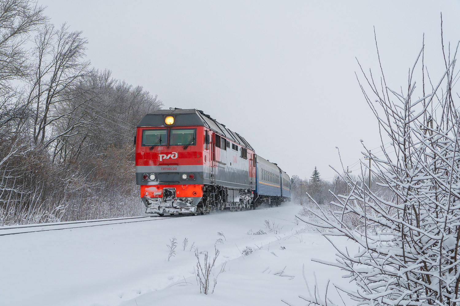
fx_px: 671
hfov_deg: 37.9
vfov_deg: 25.8
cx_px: 230
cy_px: 153
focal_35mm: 52
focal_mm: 35
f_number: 8
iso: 250
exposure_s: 1/500
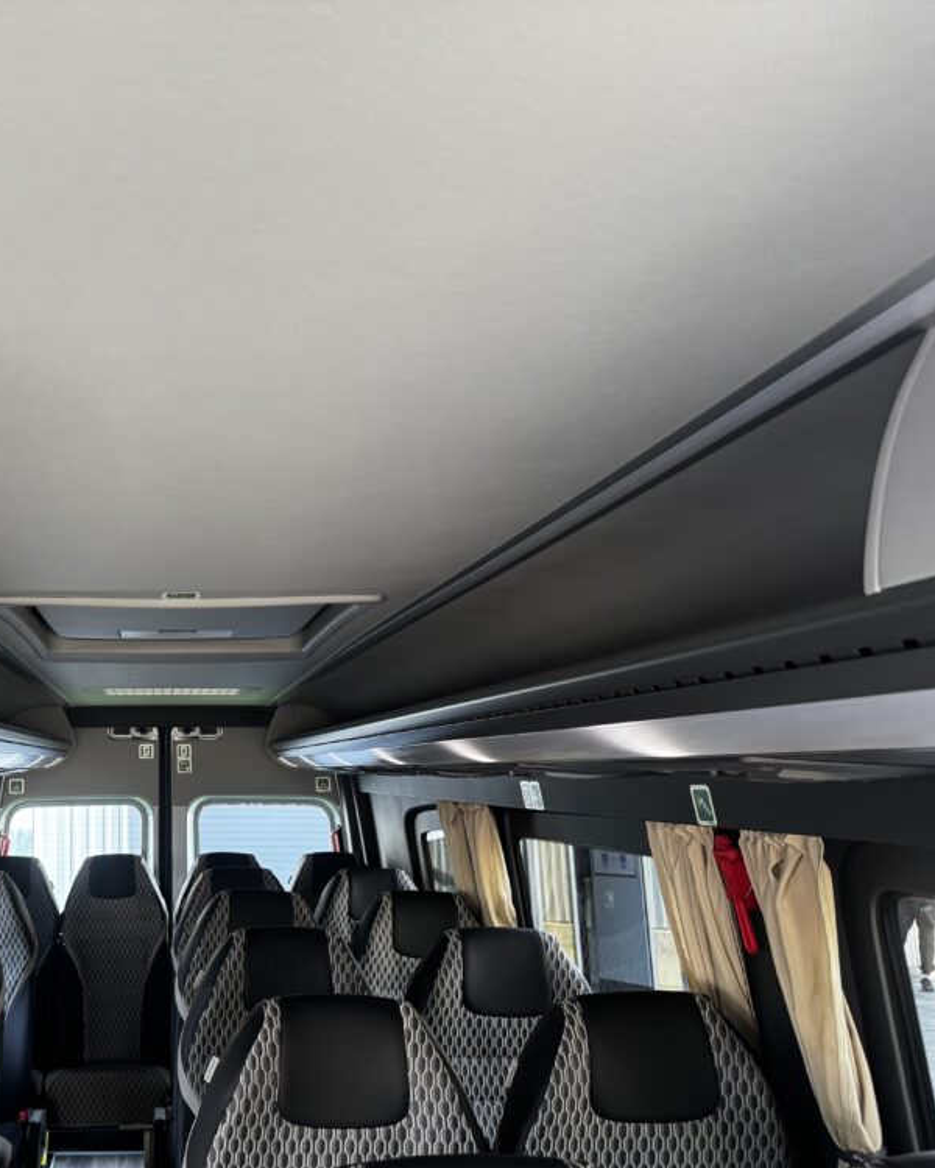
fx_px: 1107
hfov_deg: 43.7
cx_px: 190
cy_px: 596
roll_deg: +0.5
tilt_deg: +10.1
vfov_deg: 55.7
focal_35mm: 32
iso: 250
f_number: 1.78
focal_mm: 6.76
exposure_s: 1/60
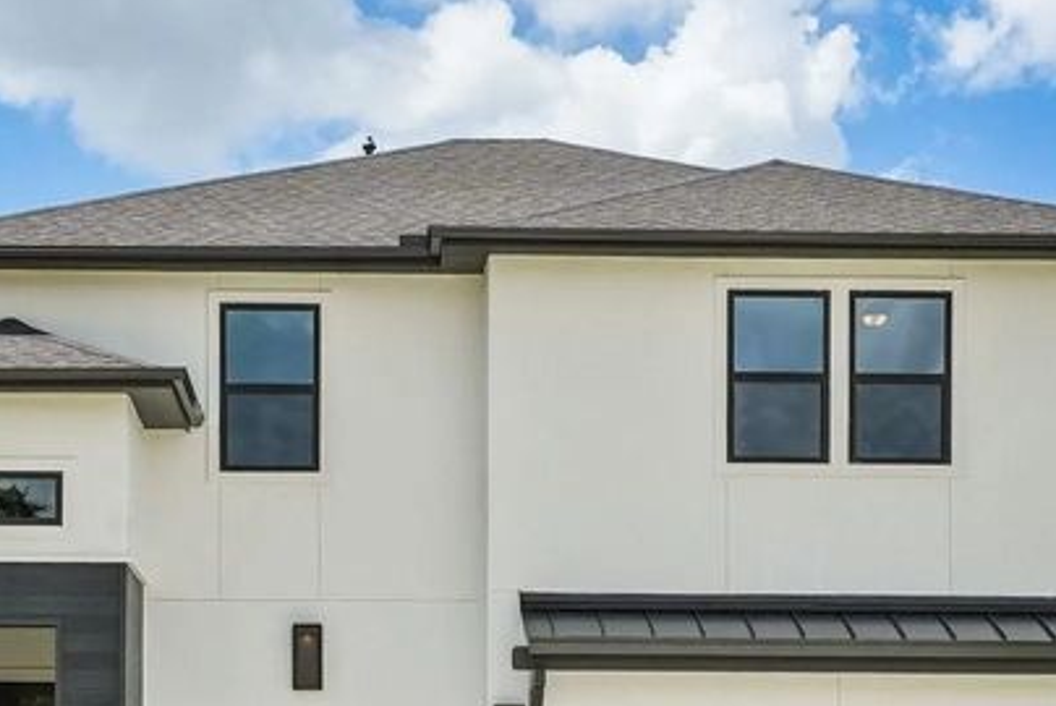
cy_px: 454
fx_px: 2231
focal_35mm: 76
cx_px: 413
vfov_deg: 17.9
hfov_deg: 26.6
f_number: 8
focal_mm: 30
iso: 400
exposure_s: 1/2000
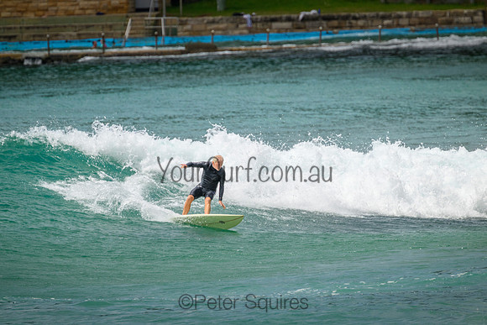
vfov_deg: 1.7
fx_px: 10824
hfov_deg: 2.6
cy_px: 162
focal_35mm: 800
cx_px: 244
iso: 560
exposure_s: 1/2000
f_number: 11
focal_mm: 800
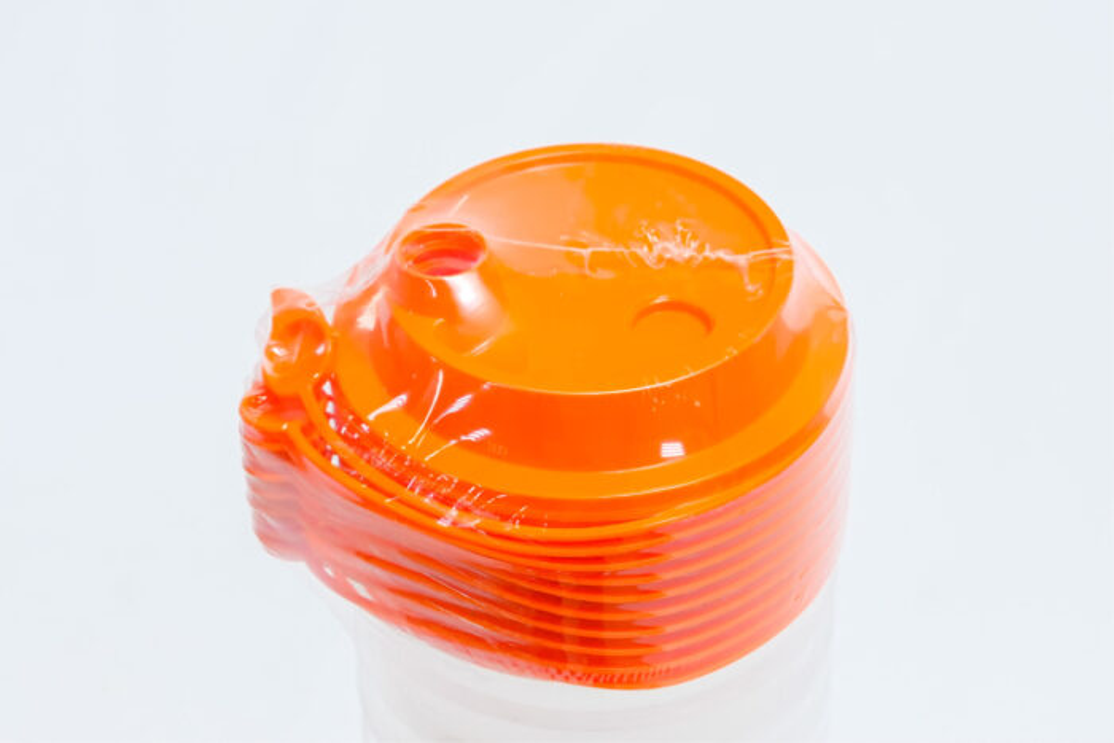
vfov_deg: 13.0
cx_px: 557
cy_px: 372
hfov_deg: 19.5
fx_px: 3250
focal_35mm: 105
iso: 3200
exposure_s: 1/125
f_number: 11
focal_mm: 70
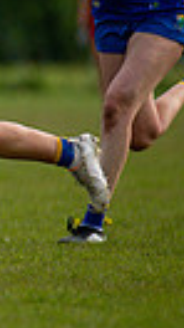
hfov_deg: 0.9
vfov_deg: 1.6
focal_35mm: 1382
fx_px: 12018
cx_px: -515
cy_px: 43
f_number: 2.8
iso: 320
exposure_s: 1/6400
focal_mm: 300
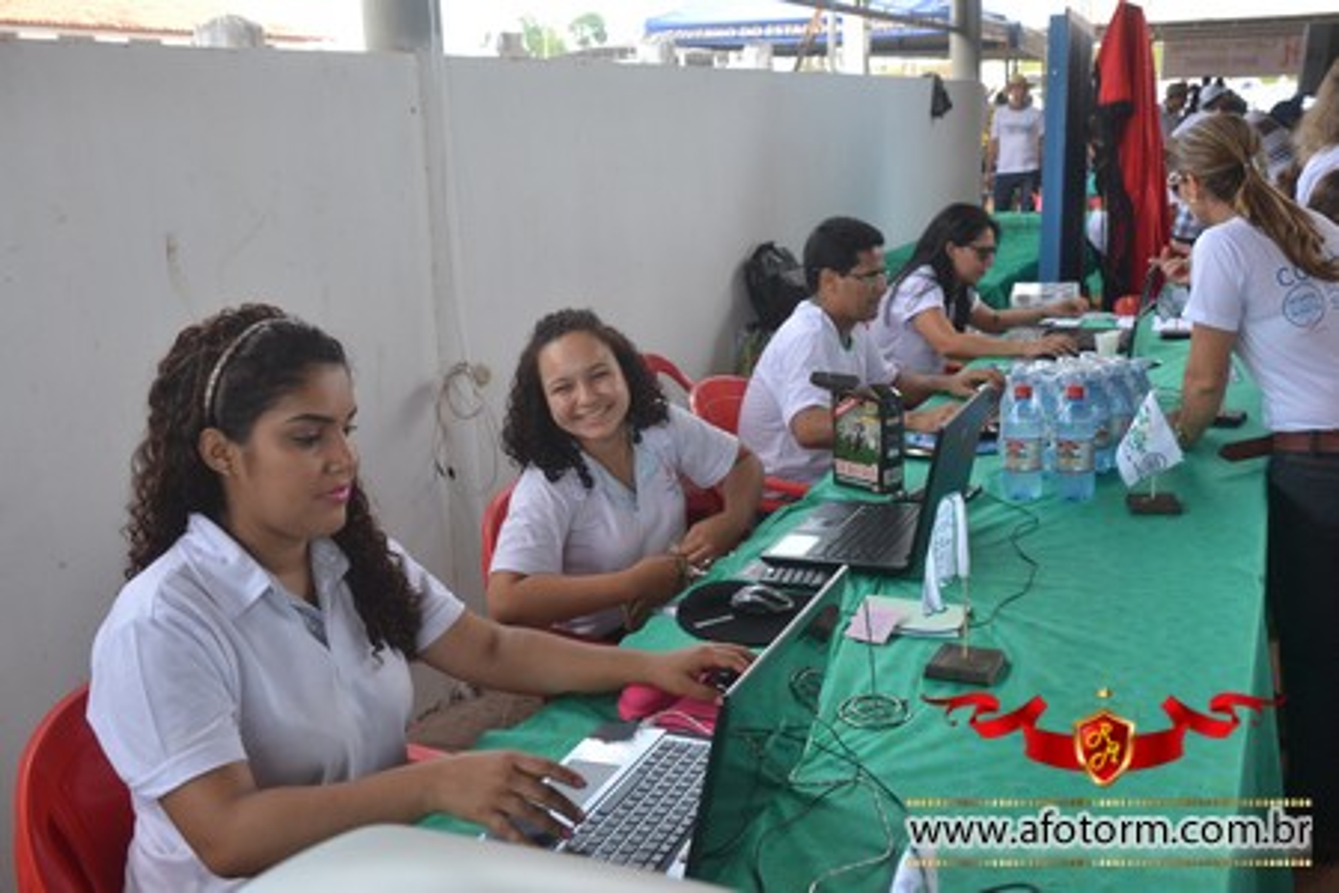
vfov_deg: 36.9
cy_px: 446
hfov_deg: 53.1
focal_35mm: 36
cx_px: 670
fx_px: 1339
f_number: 5.6
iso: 200
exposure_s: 1/125
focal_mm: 24
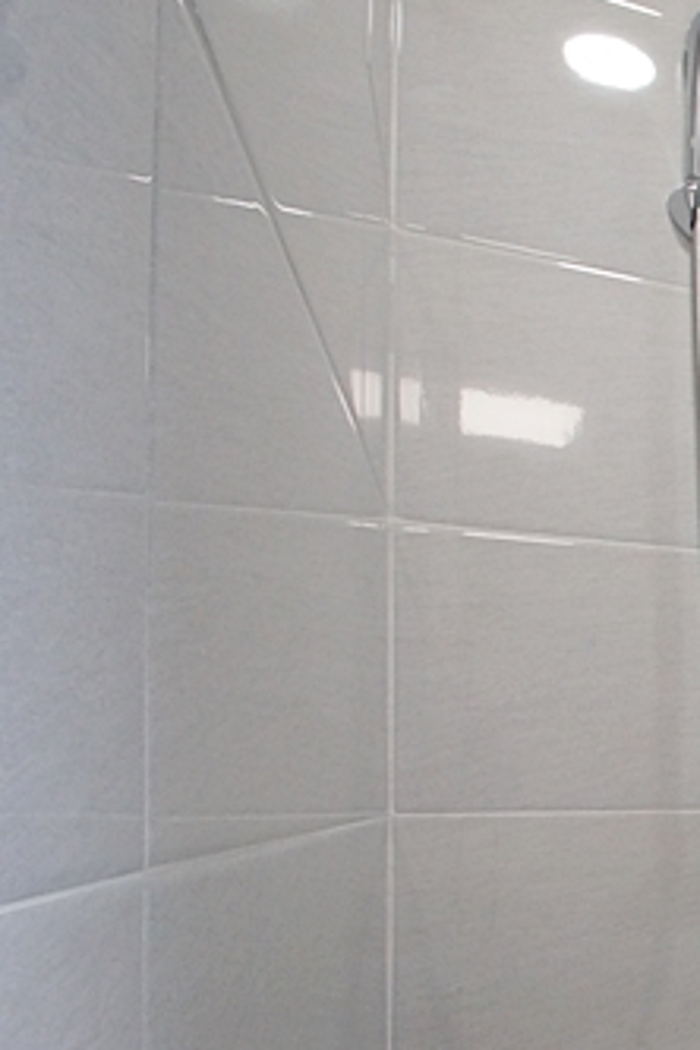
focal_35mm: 36
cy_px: 766
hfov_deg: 25.3
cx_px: 1110
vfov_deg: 51.2
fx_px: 1050
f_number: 9
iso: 800
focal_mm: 10
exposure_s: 1/30
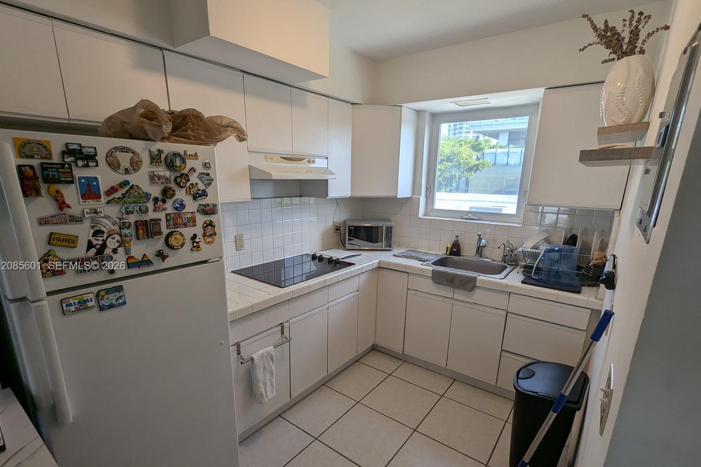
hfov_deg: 93.3
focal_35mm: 17
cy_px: 267
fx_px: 331
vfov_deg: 70.1
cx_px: 344
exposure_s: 1/146
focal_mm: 2.35
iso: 54
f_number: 2.2
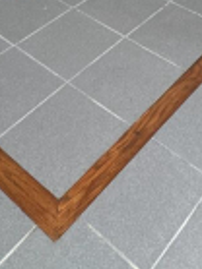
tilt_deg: -9.0
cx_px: 169
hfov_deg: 21.6
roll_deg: -0.7
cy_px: -231
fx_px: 522
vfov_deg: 19.9
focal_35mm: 67
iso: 80
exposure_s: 1/120
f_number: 2.2
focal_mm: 2.22
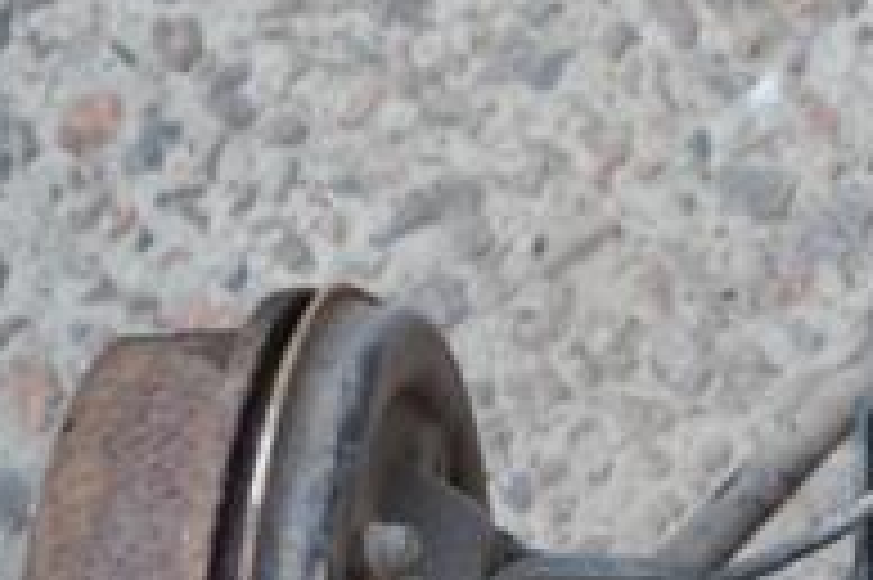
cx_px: 1035
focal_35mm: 256
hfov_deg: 8.0
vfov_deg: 5.4
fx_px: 6192
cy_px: 576
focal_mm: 55
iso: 100
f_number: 5.6
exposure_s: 1/40
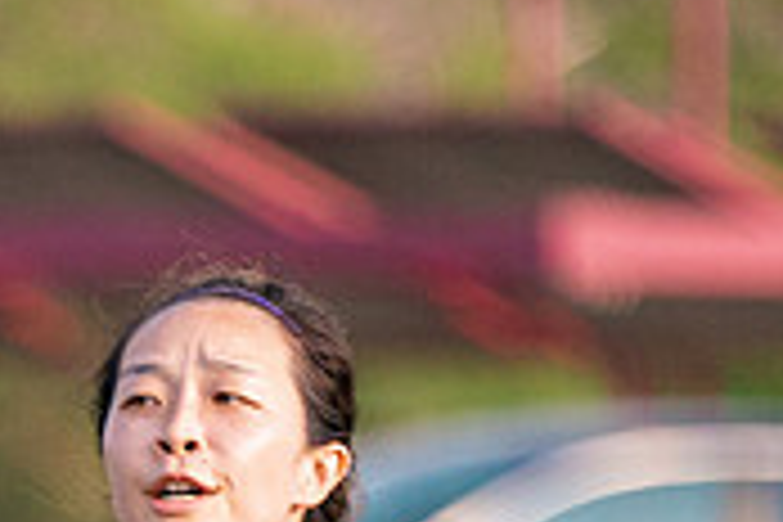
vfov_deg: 1.2
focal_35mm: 1129
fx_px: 24554
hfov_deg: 1.8
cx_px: -359
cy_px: 1188
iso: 640
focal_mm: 184
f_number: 2.8
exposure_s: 1/6400
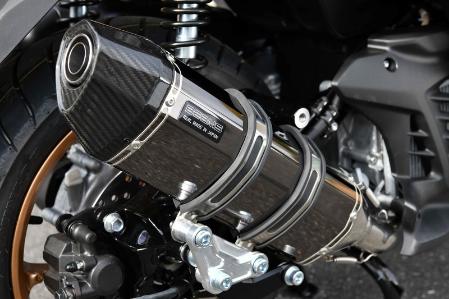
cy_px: 150
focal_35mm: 70
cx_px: 224
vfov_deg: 19.4
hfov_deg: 28.8
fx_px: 873
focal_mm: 70
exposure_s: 1/500
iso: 640
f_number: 9
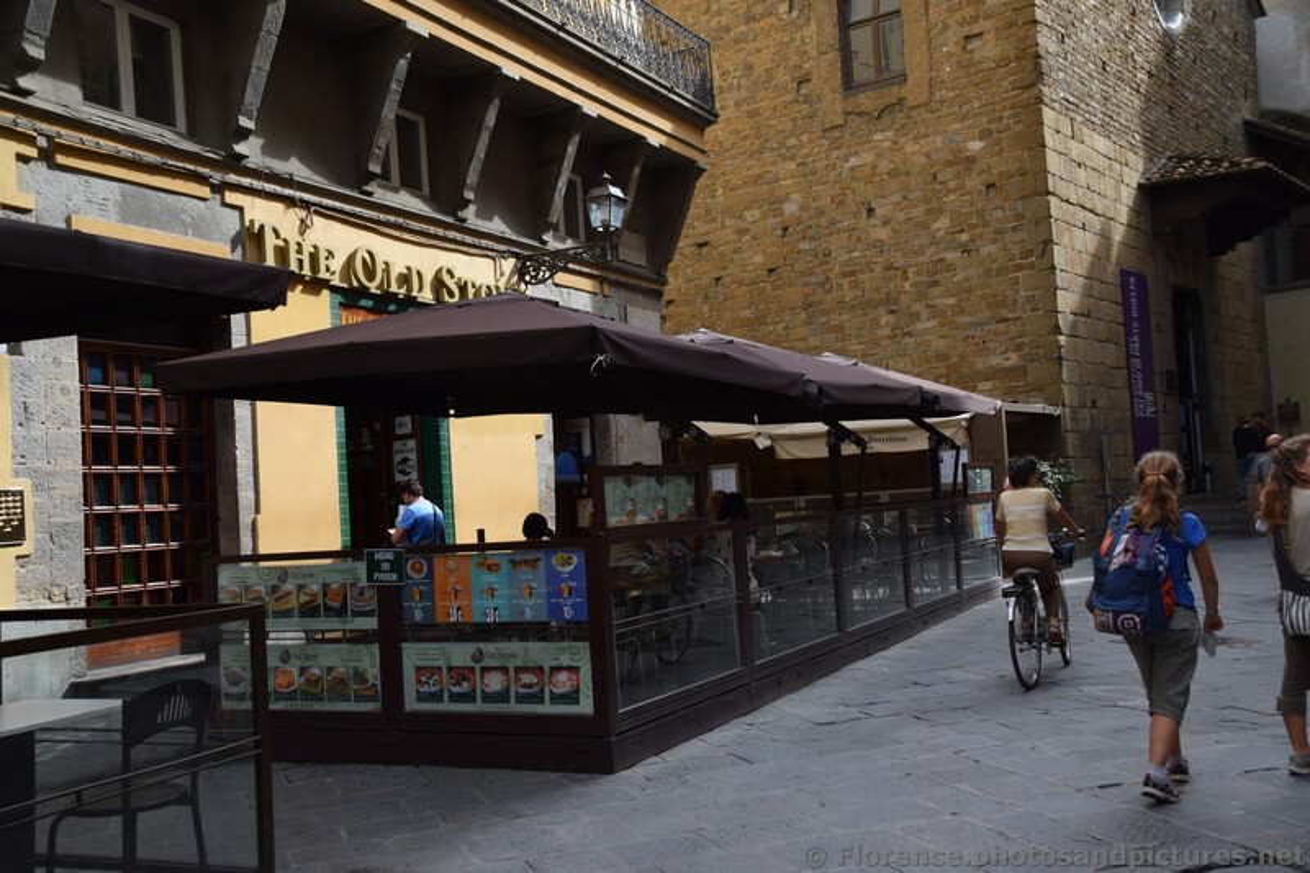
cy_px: 436
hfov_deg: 57.2
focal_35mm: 33
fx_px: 1201
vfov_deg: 40.0
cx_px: 655
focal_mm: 22
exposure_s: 1/250
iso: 320
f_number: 8
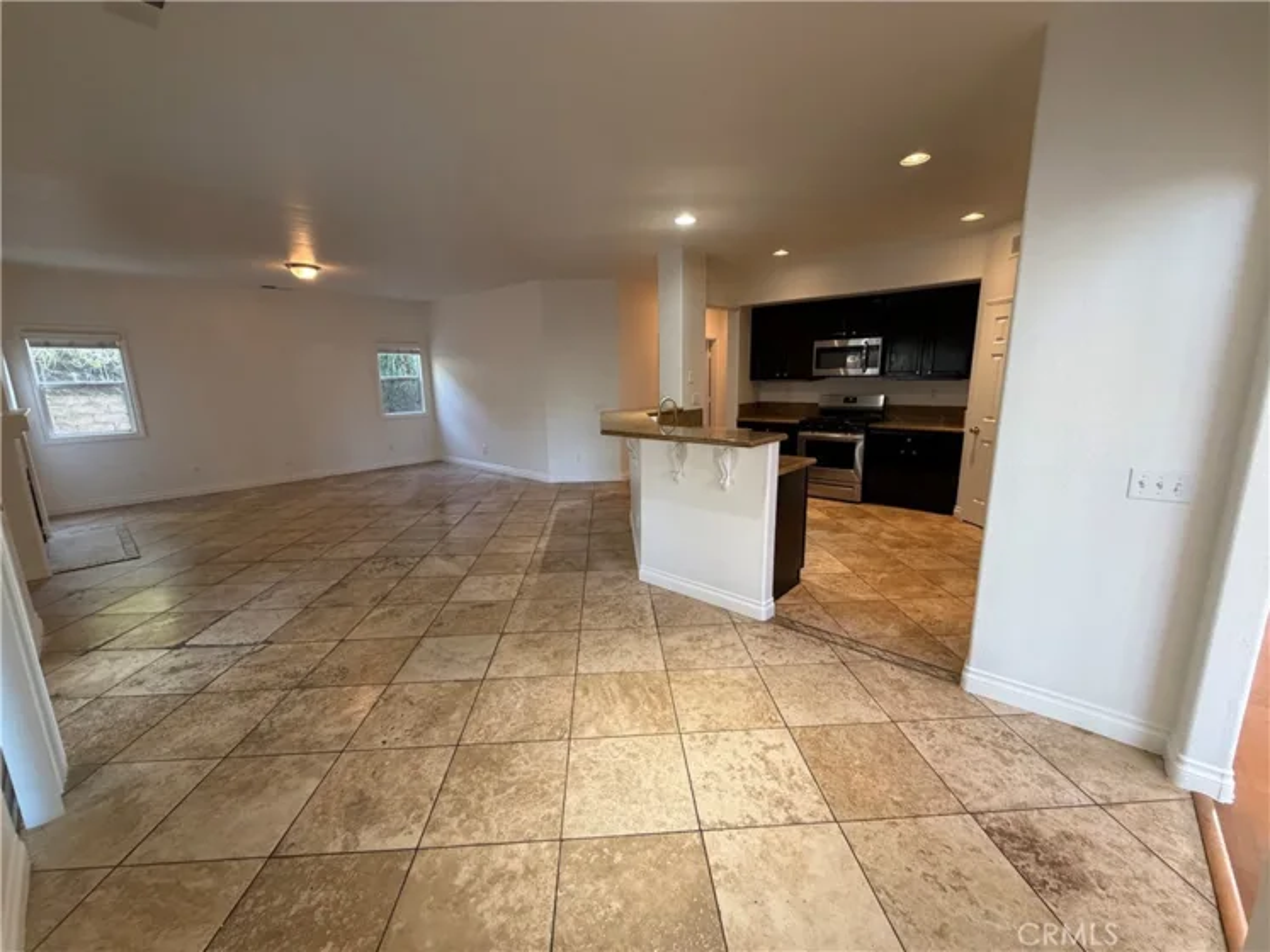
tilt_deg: -10.2
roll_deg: +2.7
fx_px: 514
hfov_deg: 102.1
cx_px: 635
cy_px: 476
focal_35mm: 14
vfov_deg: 85.7
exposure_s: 1/120
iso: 320
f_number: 2.2
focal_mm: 2.22
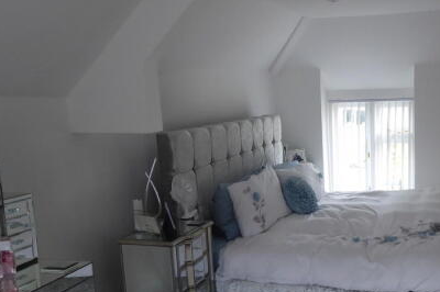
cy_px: 204
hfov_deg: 43.4
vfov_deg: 30.2
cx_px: 316
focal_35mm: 44
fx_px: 537
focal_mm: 5
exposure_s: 1/60
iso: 250
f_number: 3.5
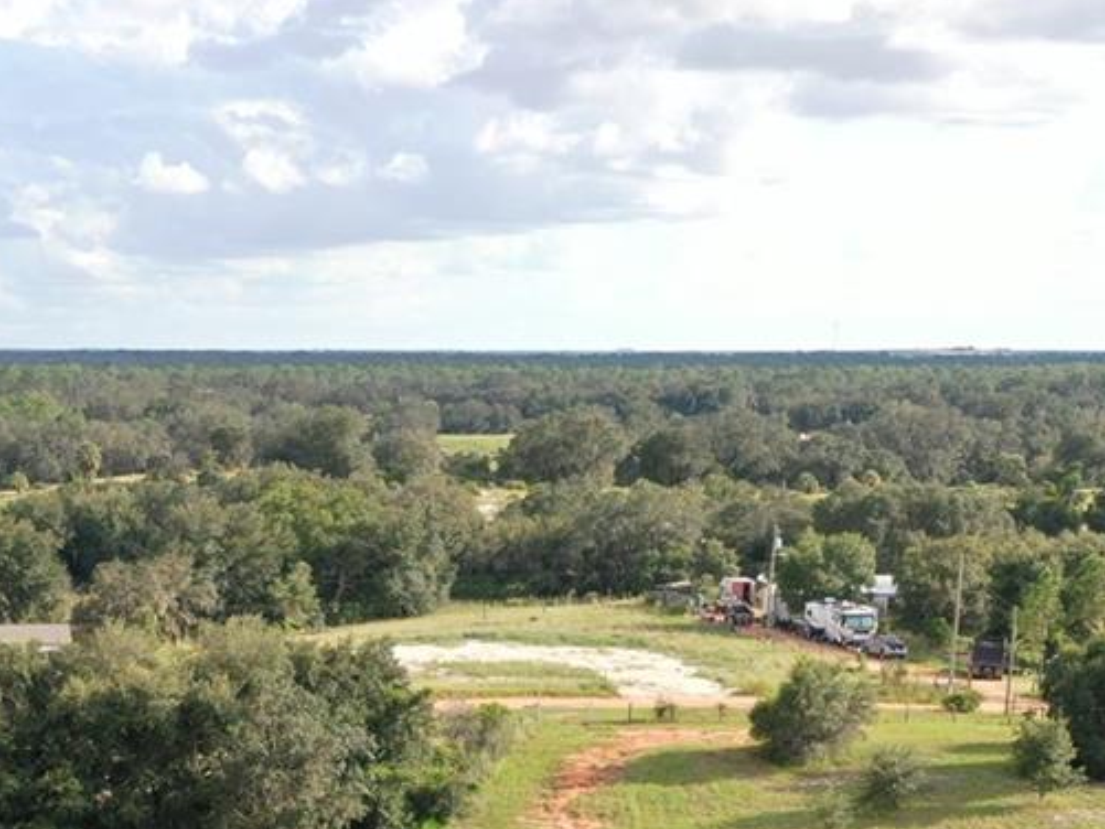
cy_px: 1158
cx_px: 472
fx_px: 2746
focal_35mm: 86
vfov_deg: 16.0
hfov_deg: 22.7
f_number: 4
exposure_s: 1/40
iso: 100
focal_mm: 10.26
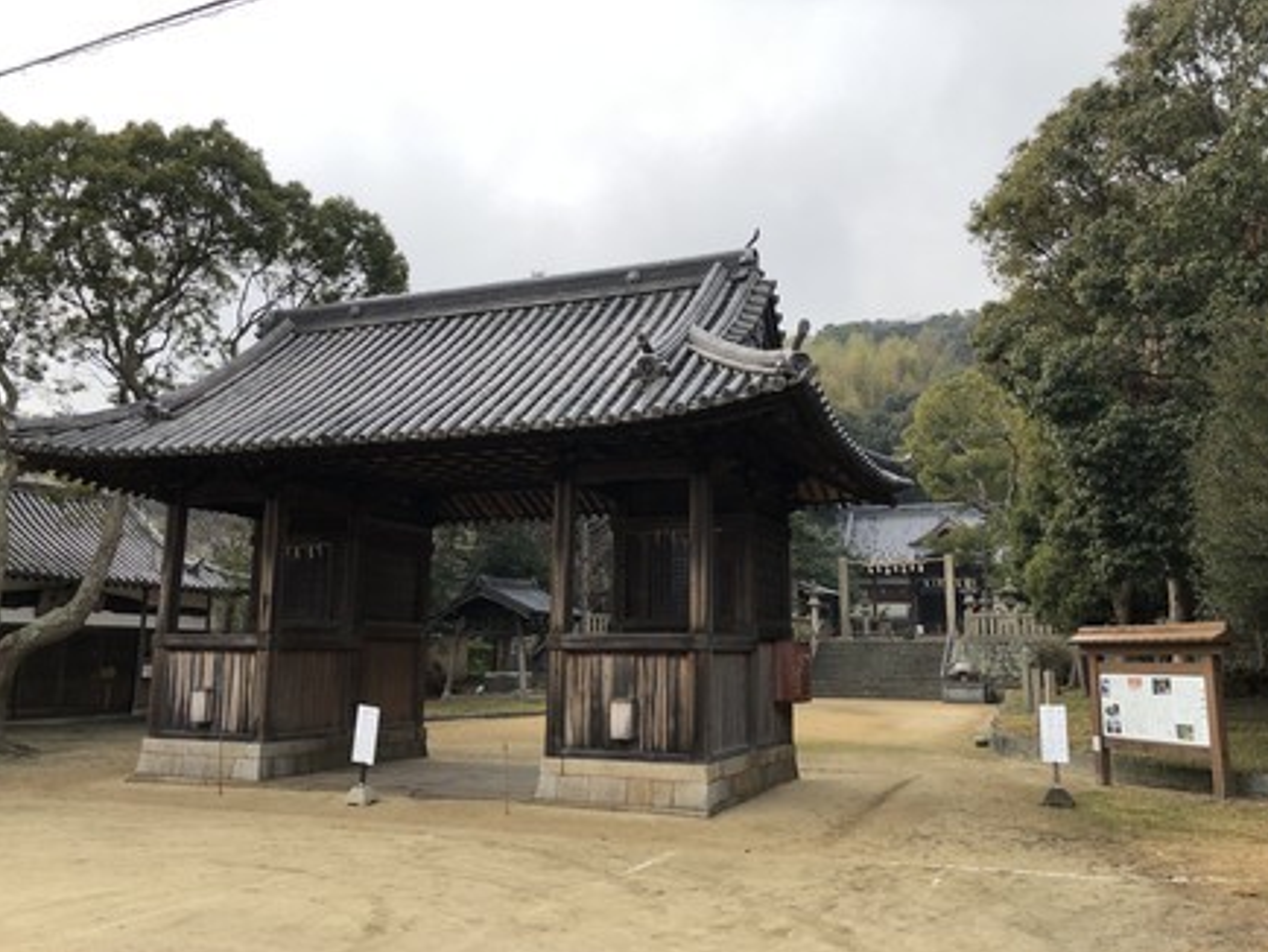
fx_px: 1063
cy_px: 491
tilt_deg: +10.0
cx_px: 654
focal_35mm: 29
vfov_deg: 48.3
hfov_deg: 61.6
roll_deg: -0.6
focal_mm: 3.99
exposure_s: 1/1372
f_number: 1.8
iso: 20
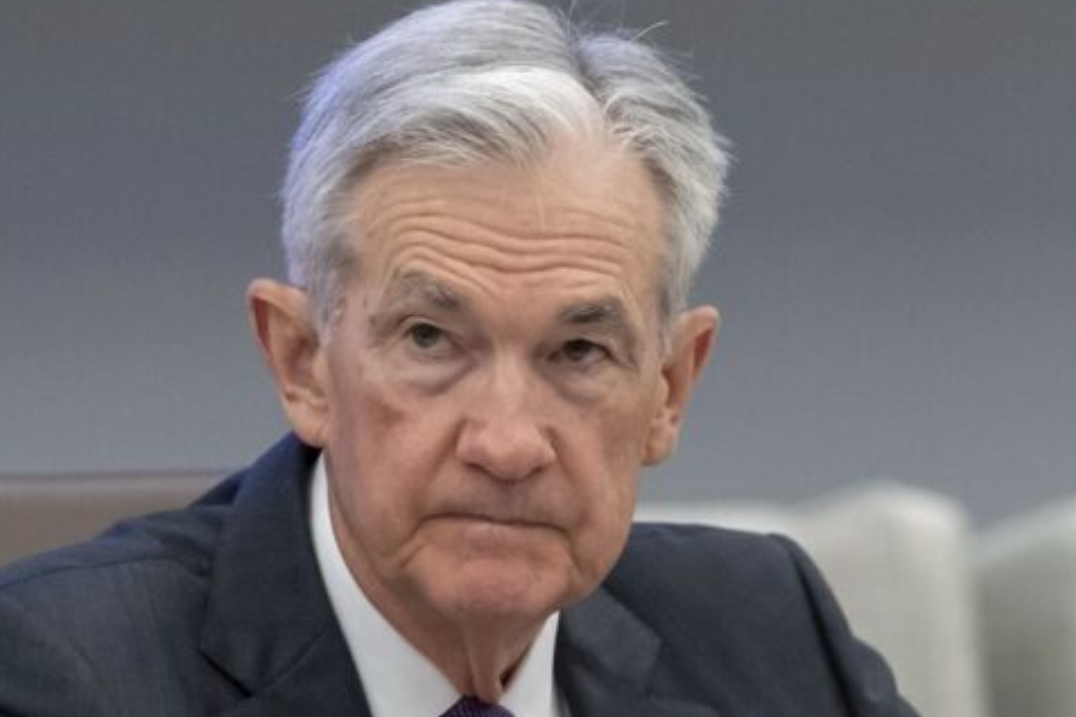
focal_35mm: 648
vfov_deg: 2.1
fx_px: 19360
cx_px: 635
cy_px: 788
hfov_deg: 3.2
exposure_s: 1/500
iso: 3200
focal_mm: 161
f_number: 2.8
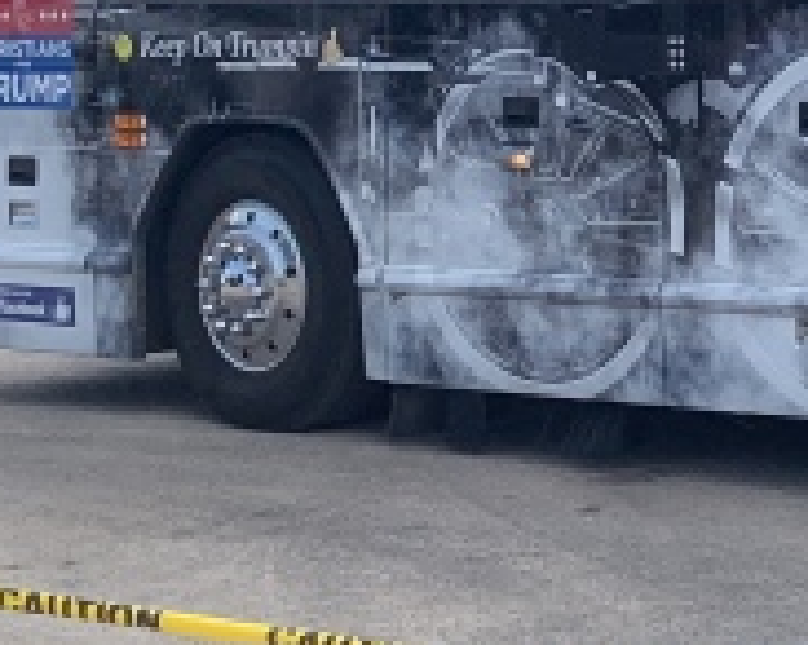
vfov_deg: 13.6
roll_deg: -0.7
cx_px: 1594
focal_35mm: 111
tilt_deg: +1.2
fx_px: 2652
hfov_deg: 14.5
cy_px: -84
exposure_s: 1/1536
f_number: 1.8
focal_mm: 4.25
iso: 25
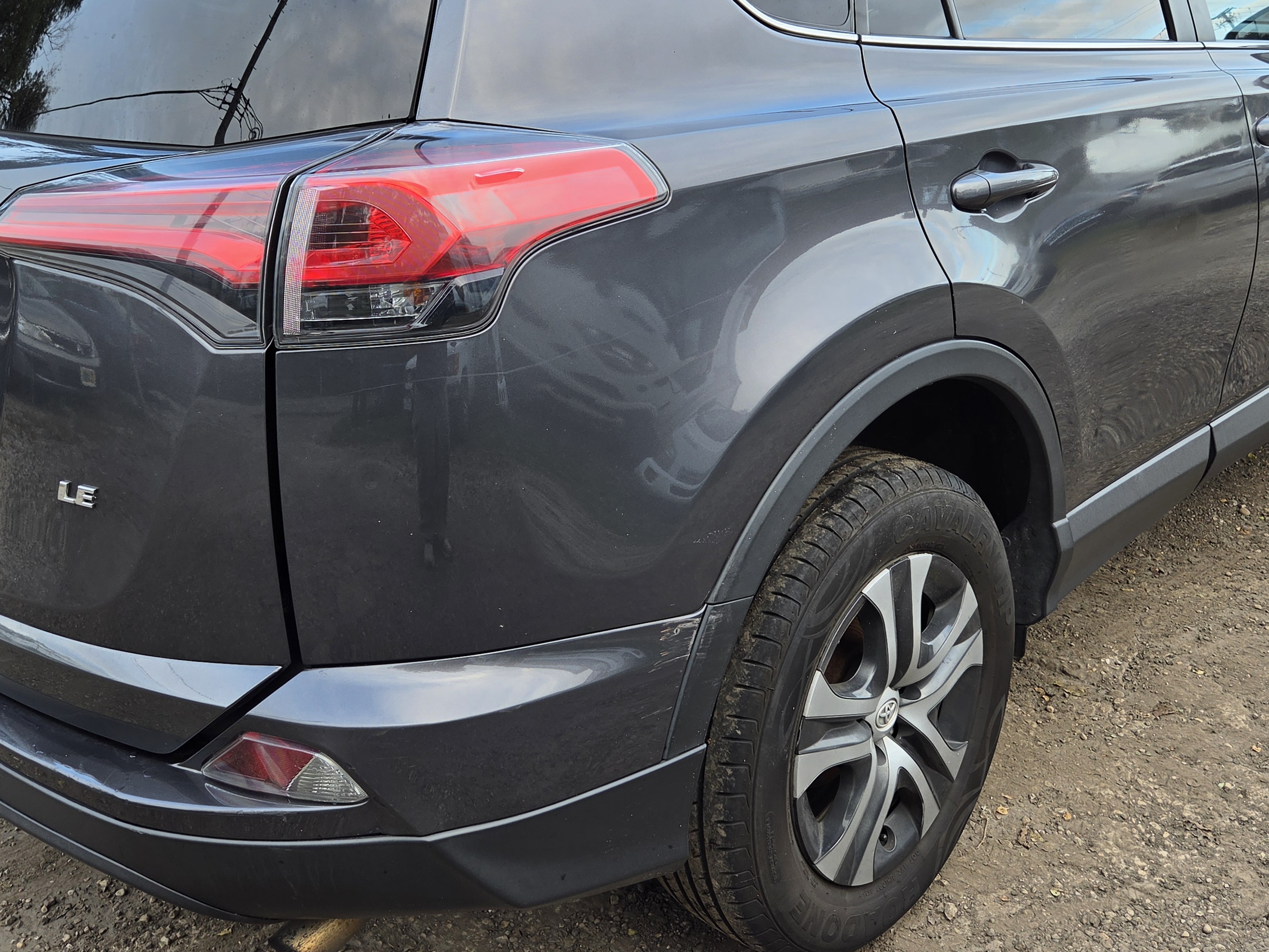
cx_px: 639
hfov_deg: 51.4
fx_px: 1320
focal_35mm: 36
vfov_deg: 39.4
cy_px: 367
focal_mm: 5.4
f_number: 1.8
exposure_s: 1/180
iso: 40
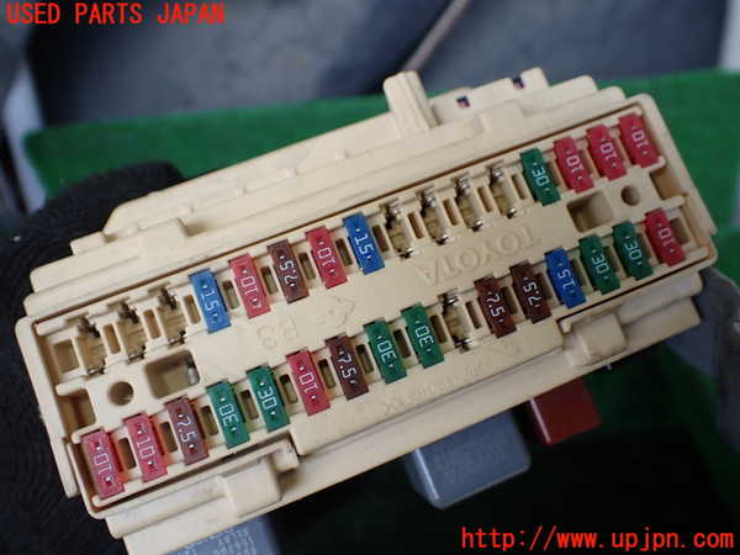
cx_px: 370
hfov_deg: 60.0
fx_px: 641
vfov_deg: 46.8
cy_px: 278
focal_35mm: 30
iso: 100
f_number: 2.3
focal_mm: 5.4
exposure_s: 1/250
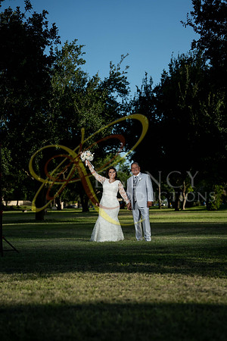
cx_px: 114
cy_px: 170
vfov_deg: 29.2
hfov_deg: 19.7
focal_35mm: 69
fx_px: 653
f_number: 2.5
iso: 320
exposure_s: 1/5000
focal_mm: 69
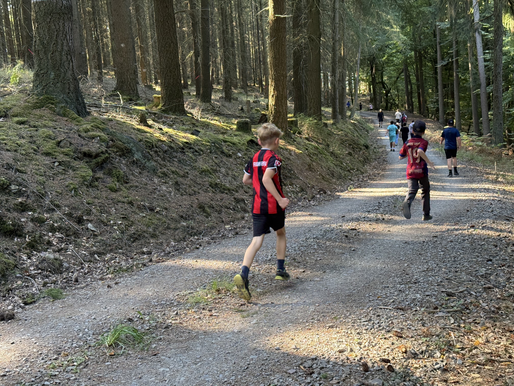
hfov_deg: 39.7
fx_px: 713
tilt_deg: -9.4
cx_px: 257
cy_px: 193
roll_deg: +3.7
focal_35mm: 48
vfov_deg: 30.3
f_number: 1.78
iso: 160
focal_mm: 6.76
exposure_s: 1/72
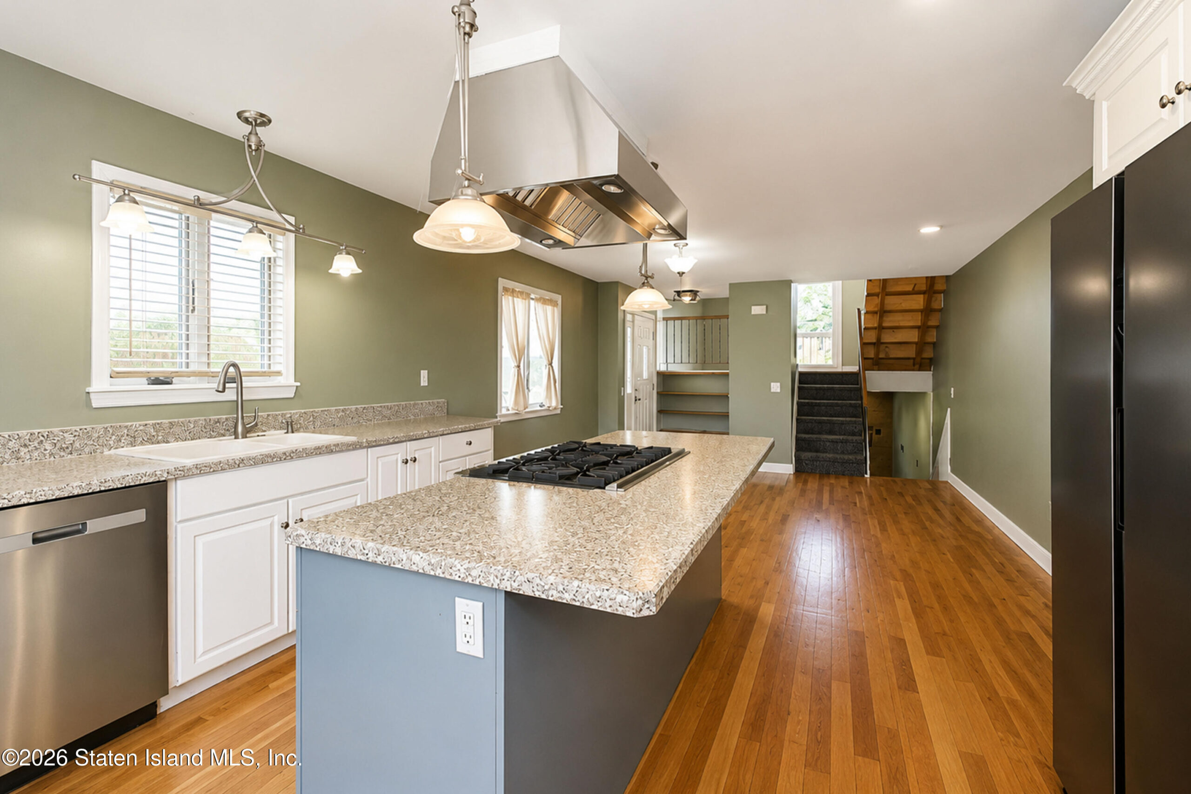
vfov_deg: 77.3
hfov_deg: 100.4
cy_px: 397
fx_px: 496
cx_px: 596
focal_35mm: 15
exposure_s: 1/80
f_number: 8
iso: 1600
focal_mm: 10
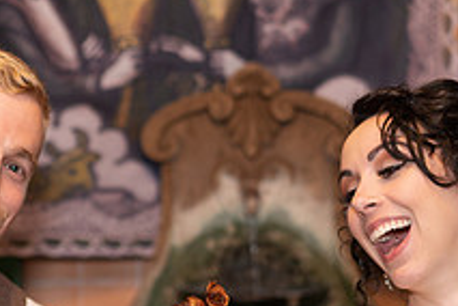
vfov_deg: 9.0
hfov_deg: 13.7
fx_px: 1908
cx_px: 159
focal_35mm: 150
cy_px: 354
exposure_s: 1/200
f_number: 2.2
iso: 500
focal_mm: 55
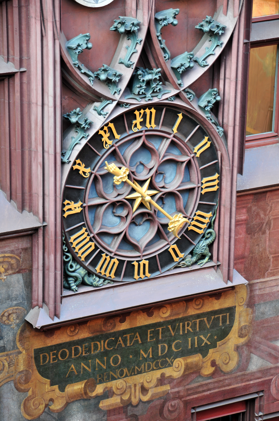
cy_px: 210
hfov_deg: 9.9
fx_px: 1608
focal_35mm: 138
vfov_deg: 14.9
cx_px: 140
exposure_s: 1/30
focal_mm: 92
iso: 200
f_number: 5.6
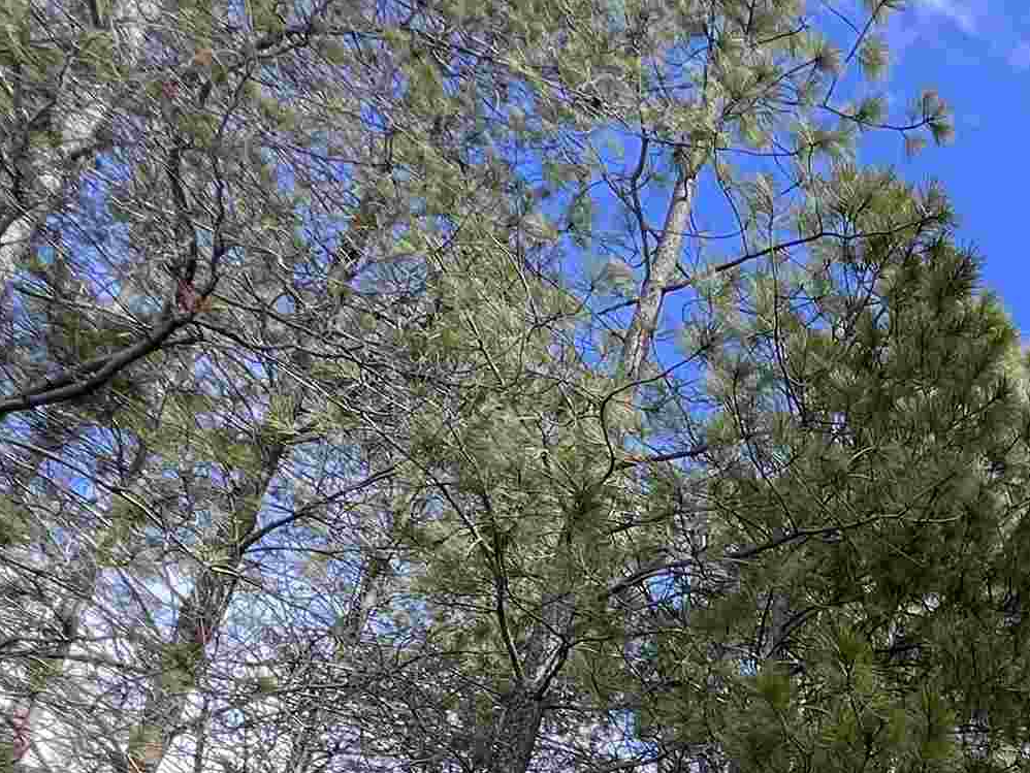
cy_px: 1171
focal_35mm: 40
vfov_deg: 26.0
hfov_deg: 34.7
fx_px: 1190
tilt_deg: +21.6
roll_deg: -0.5
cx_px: 1301
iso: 32
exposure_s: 1/166
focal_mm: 1.57
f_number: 1.8
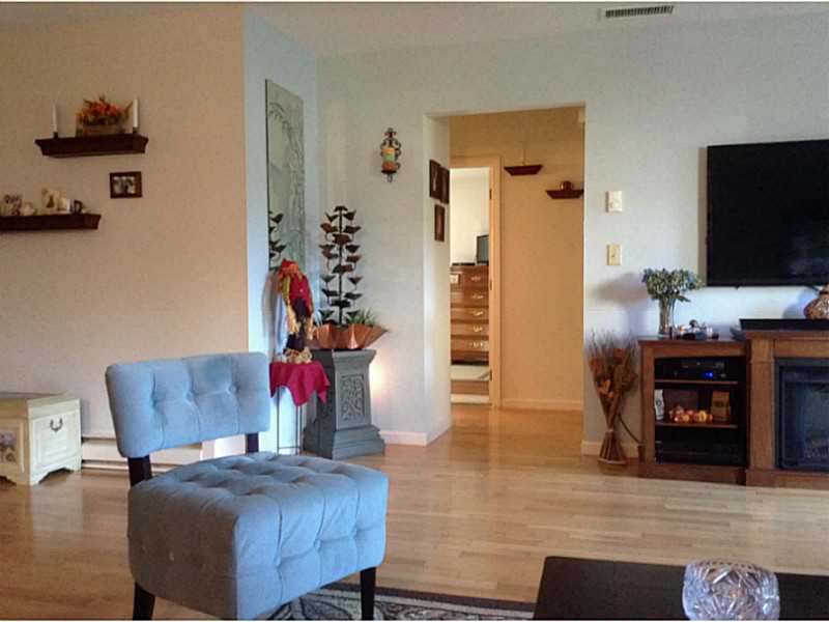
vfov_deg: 42.9
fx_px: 790
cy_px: 311
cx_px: 414
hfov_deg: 55.4
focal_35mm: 33
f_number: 2.4
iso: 200
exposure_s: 1/20
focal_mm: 3.3
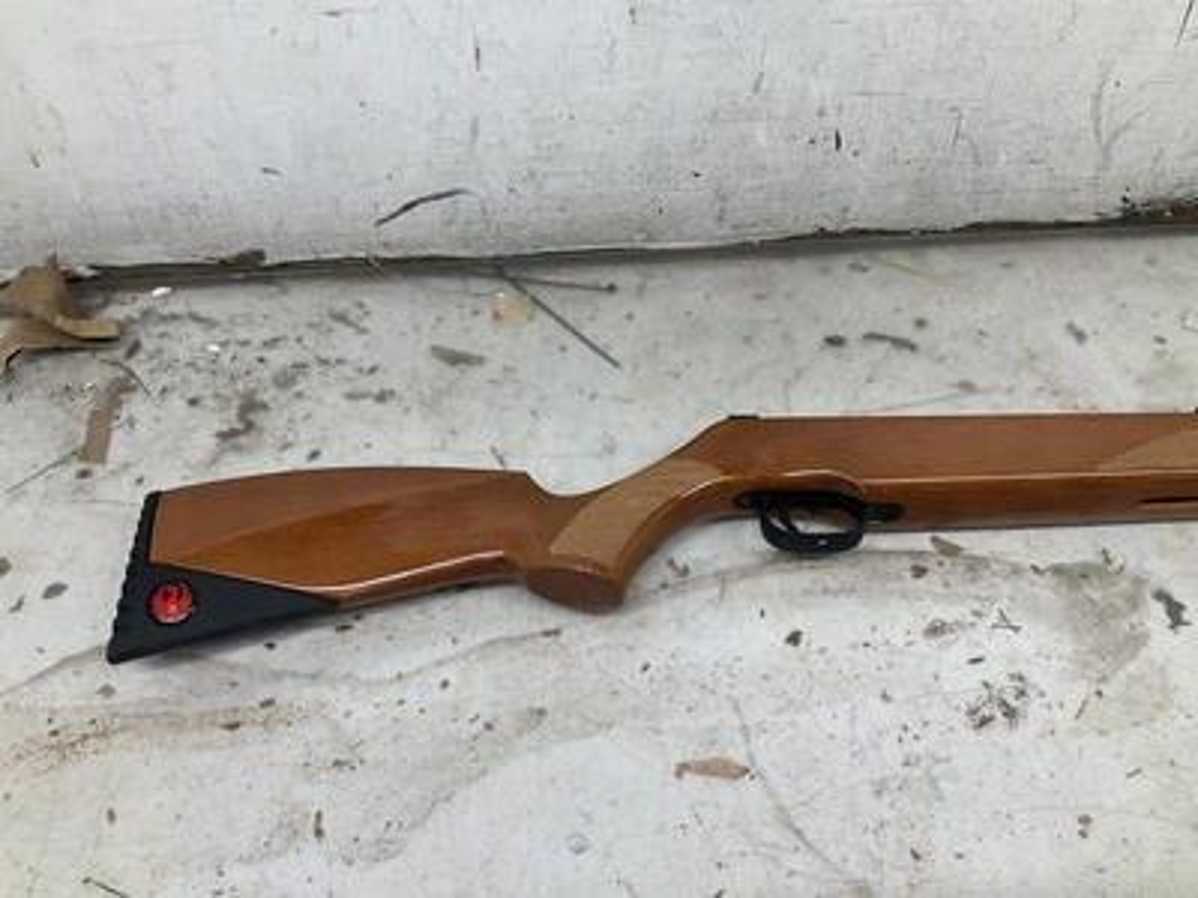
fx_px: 1004
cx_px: 599
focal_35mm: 29
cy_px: 449
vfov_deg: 48.2
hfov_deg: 61.7
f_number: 1.8
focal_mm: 3
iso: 32
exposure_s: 1/120
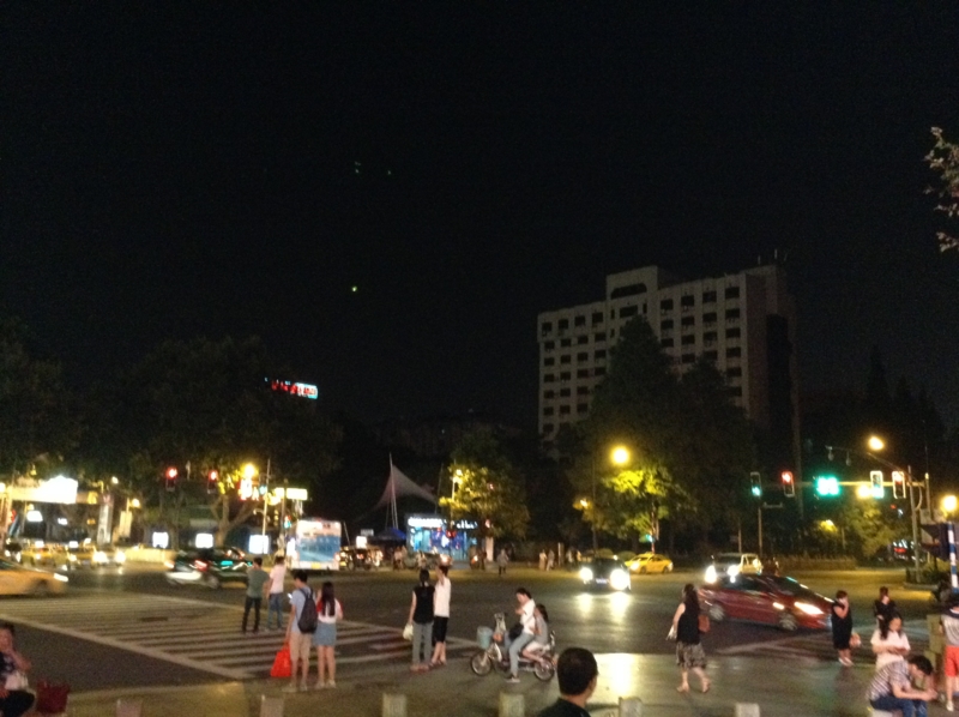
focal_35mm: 33
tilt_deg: +8.8
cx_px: 480
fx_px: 913
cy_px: 358
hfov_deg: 55.4
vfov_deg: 42.9
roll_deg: -1.5
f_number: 2.4
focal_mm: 3.3
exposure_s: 1/15
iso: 500
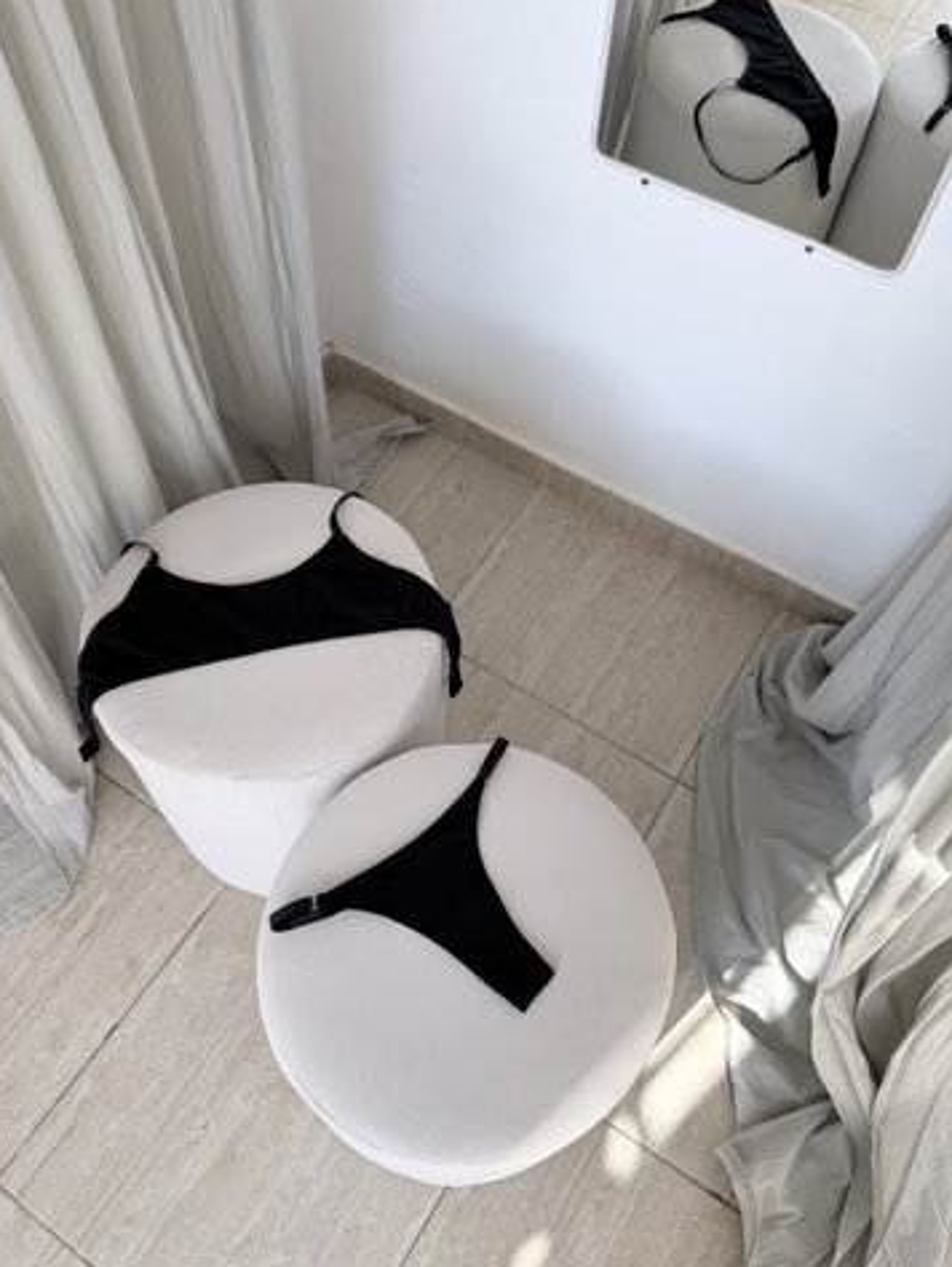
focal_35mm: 27
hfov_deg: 51.4
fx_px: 989
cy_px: 619
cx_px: 463
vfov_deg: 65.3
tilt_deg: -58.9
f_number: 1.78
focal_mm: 6.76
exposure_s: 1/322
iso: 80
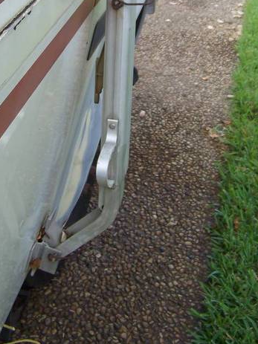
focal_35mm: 63
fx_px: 626
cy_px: 45
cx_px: 104
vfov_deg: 29.7
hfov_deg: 23.2
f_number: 2.8
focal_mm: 5.85
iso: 64
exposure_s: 1/160
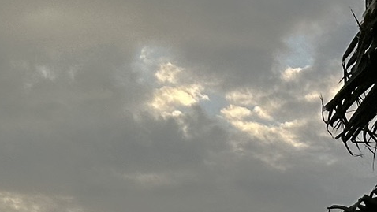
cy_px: 449
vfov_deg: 5.4
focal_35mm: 219
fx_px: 2189
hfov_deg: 9.6
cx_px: -155
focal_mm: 6.86
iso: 64
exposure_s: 1/3155
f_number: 1.78
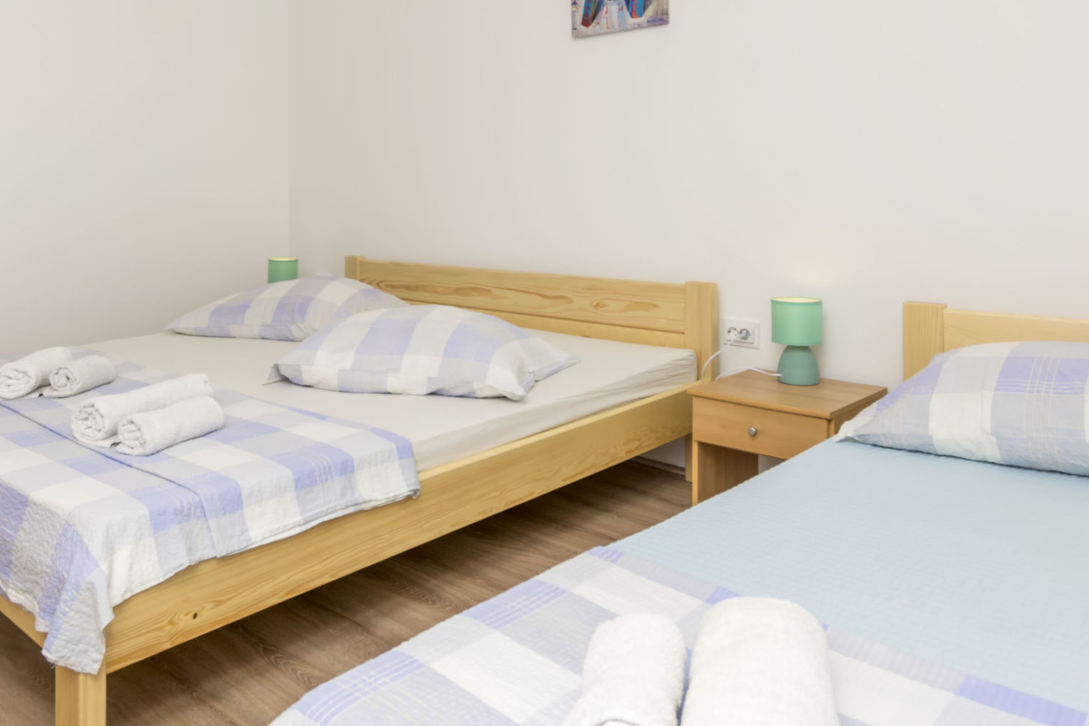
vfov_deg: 44.7
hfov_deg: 65.0
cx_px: 450
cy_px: 175
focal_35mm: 28
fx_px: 847
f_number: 8
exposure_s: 1/160
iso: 100
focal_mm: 10
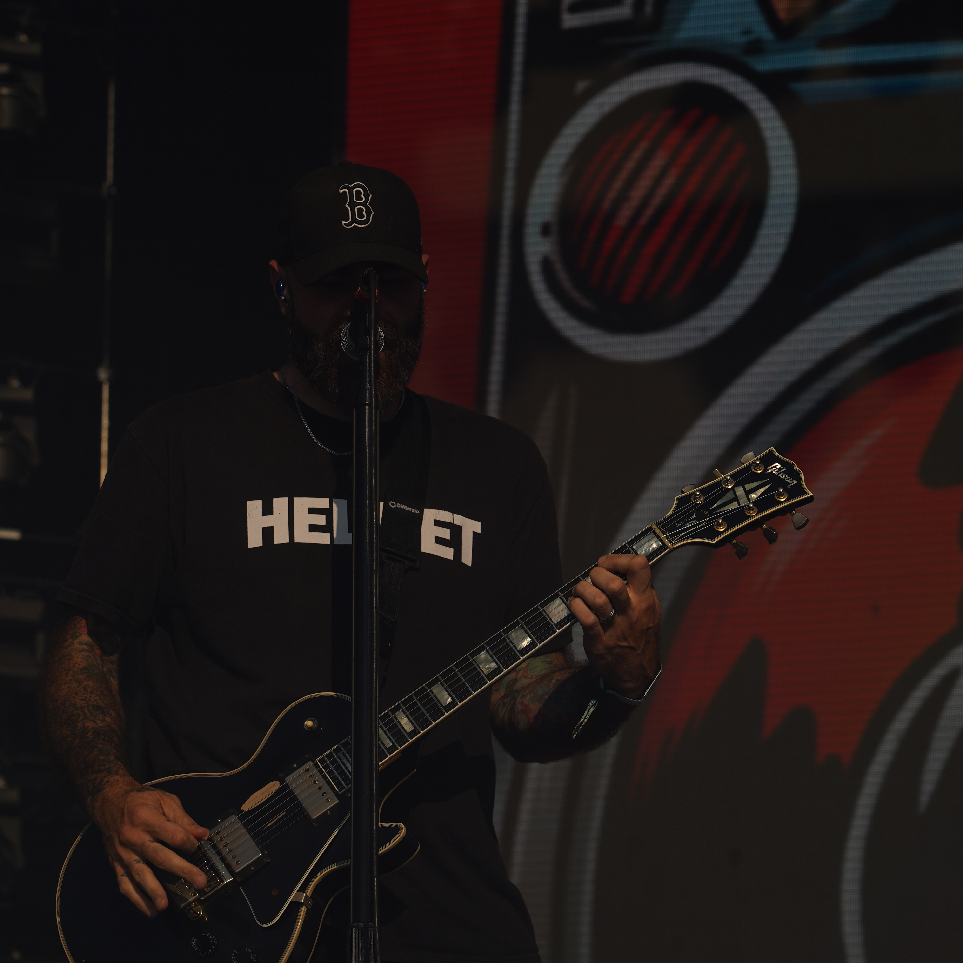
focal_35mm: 134
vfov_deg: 13.0
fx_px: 4218
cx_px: 415
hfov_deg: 13.0
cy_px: 482
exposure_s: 1/1000
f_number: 8
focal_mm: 105
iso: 100
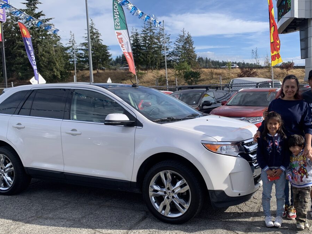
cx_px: 197
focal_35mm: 35
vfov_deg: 40.7
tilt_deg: -5.5
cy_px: 121
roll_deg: +0.7
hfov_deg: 52.0
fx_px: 316
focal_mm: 4.25
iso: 25
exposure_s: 1/1585
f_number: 1.8
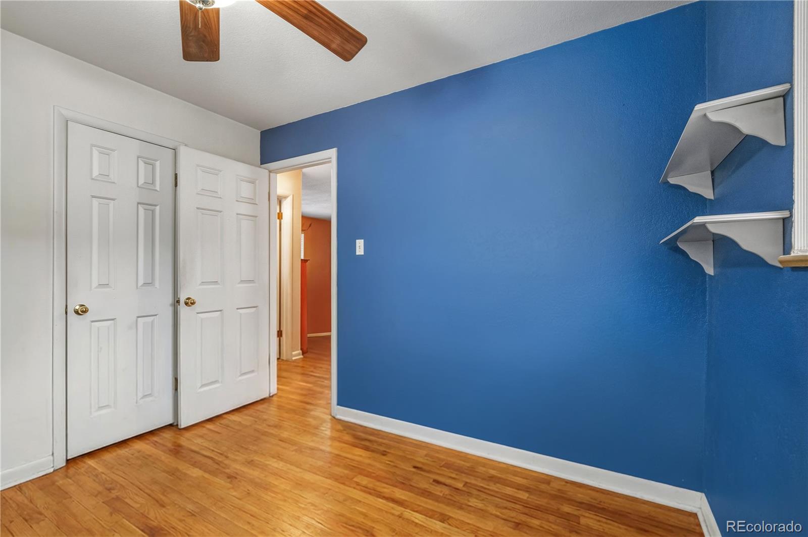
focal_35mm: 16
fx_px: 359
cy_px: 268
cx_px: 404
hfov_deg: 96.8
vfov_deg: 73.6
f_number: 7.1
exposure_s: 1/250
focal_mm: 16
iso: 800
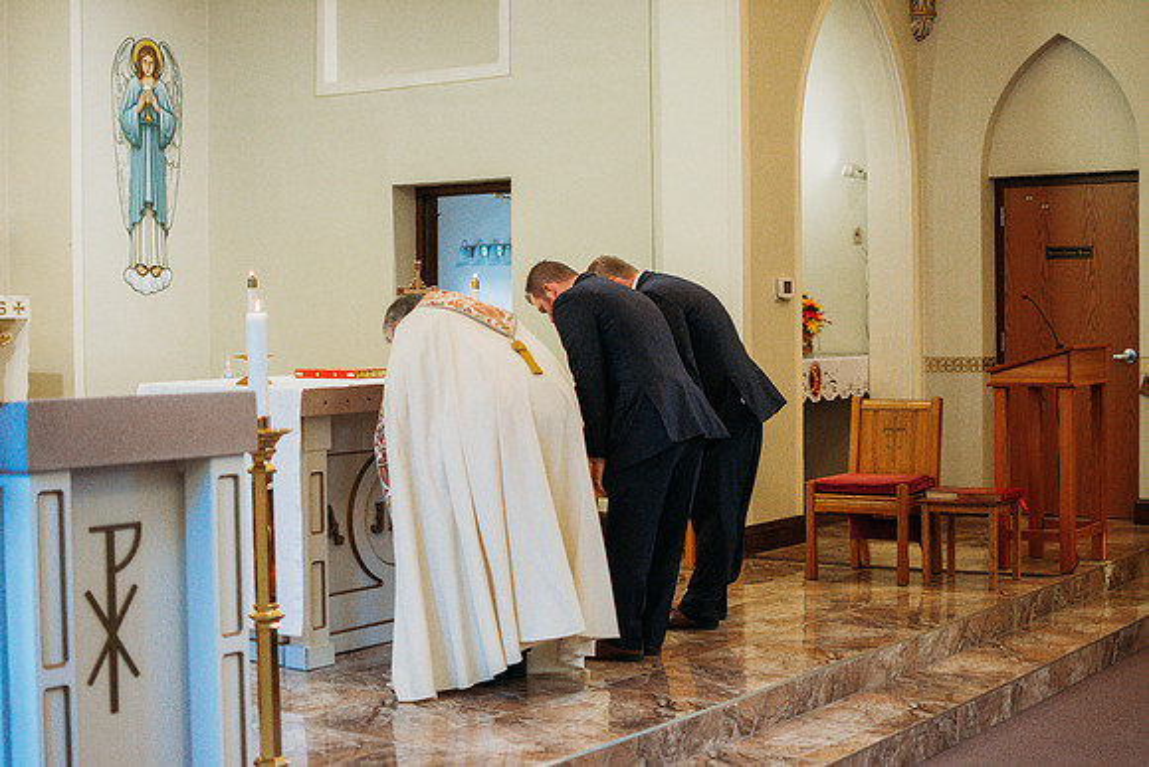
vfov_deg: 25.8
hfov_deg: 37.8
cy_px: 384
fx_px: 1676
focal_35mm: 52
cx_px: 574
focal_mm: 35
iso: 1000
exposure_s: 1/800
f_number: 1.8
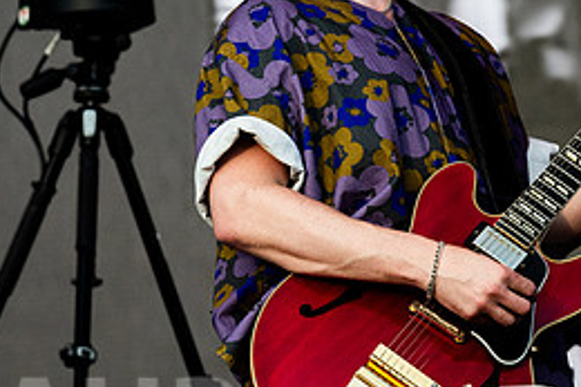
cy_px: 72
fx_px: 8999
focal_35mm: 558
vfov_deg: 2.5
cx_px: 383
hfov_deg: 3.7
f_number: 5.6
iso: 320
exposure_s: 1/800
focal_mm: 200
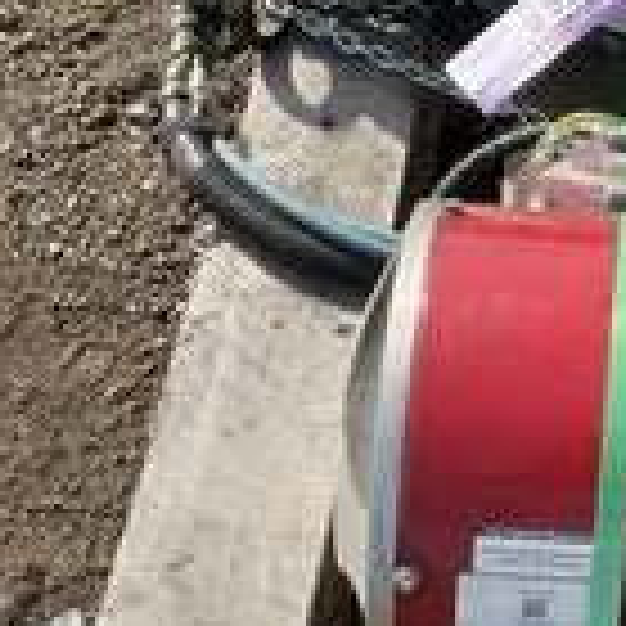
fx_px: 1514
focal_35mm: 74
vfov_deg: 23.3
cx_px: 734
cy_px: 356
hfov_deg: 21.8
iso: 25
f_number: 1.8
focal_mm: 3
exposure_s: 1/792
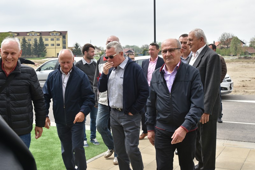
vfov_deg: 29.9
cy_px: 85
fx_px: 319
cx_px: 126
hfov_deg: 43.6
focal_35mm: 45
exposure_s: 1/500
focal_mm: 44
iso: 640
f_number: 11
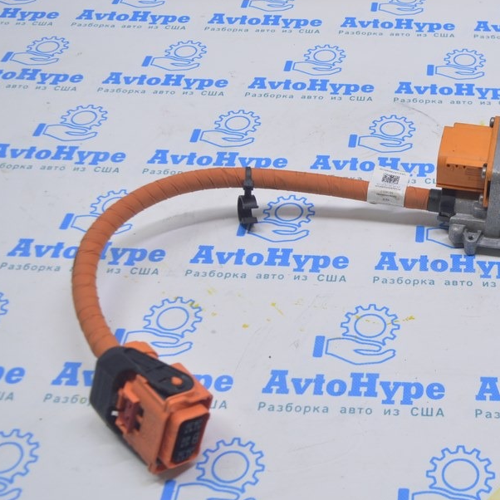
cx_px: 421
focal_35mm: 52
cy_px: 260
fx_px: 850
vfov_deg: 32.8
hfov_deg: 31.7
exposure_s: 1/25
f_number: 5.6
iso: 400
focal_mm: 24
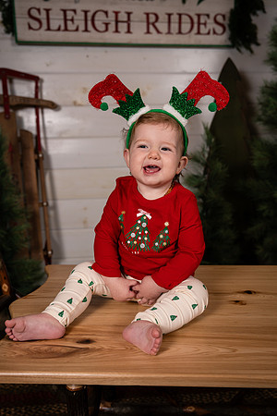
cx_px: 138
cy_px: 208
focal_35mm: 35
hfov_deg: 37.9
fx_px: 404
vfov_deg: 54.4
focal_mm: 35
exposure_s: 1/250
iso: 200
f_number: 4
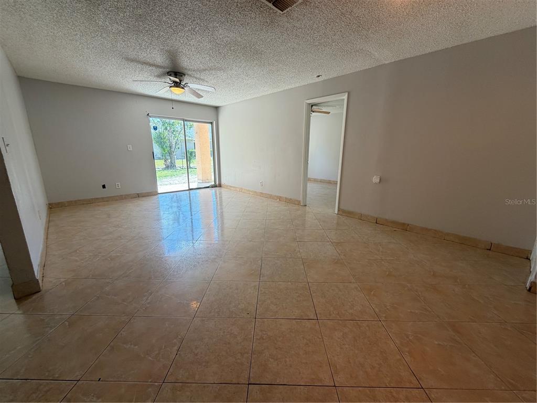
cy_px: 202
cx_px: 268
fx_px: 217
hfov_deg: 102.1
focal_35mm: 14
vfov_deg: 85.7
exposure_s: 1/120
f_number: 2.2
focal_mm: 2.22
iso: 64
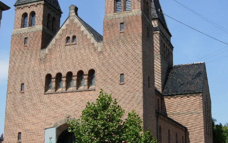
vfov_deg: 21.7
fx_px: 373
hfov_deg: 34.0
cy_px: 69
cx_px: 124
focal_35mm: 60
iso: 50
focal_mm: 7.5
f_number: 6.1
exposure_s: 1/287
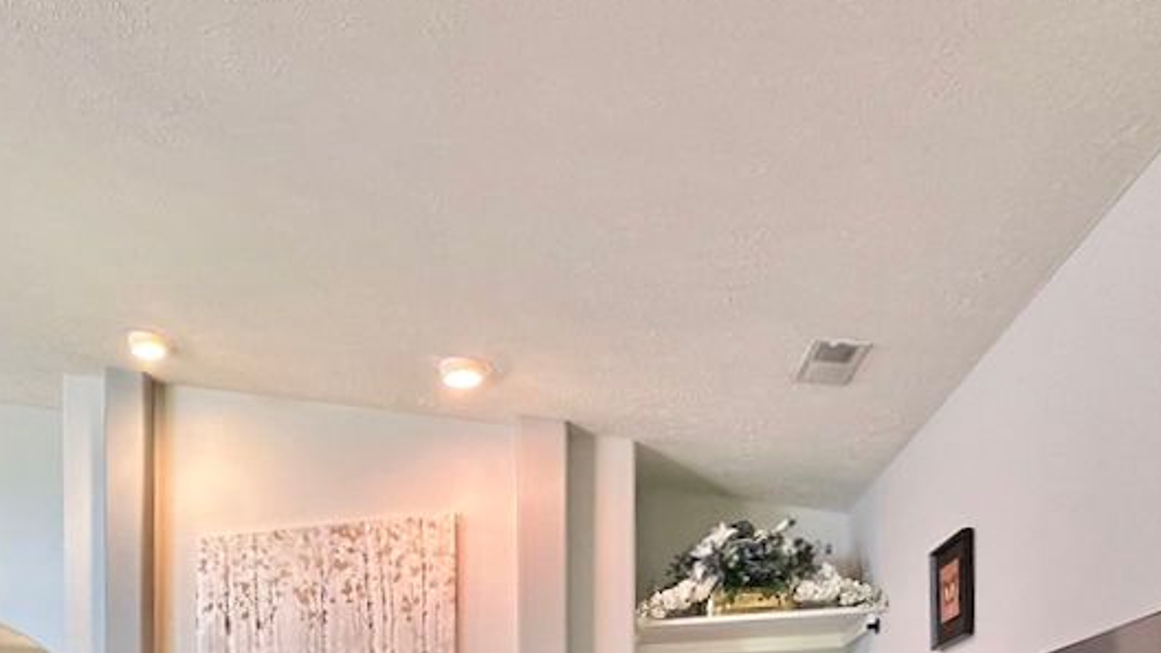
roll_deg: -0.6
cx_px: 152
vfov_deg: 27.0
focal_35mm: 37
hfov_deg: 49.1
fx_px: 1139
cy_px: 846
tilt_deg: -0.2
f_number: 2.2
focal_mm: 2.22
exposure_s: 1/60
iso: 160
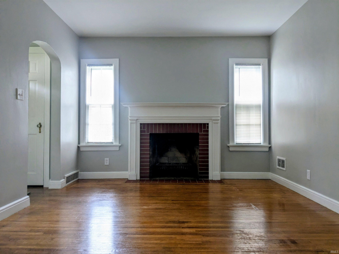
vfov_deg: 51.4
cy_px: 127
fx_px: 265
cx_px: 170
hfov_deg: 65.3
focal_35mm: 27
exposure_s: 1/60
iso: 78
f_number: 1.73
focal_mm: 4.38
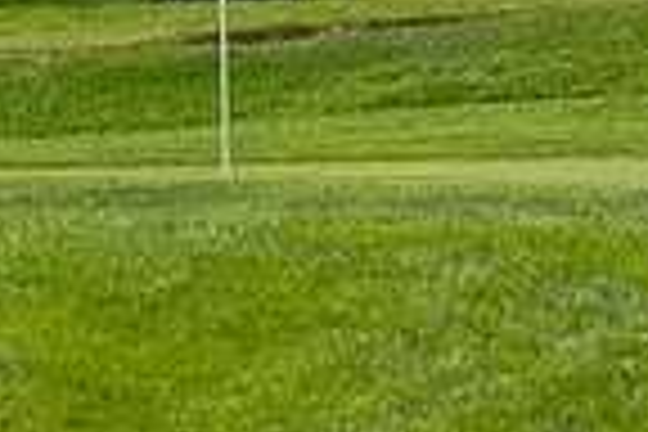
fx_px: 21742
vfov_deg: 1.1
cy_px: 45
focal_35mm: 1208
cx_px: -644
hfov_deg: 1.7
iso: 320
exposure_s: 1/1600
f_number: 5.6
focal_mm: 200
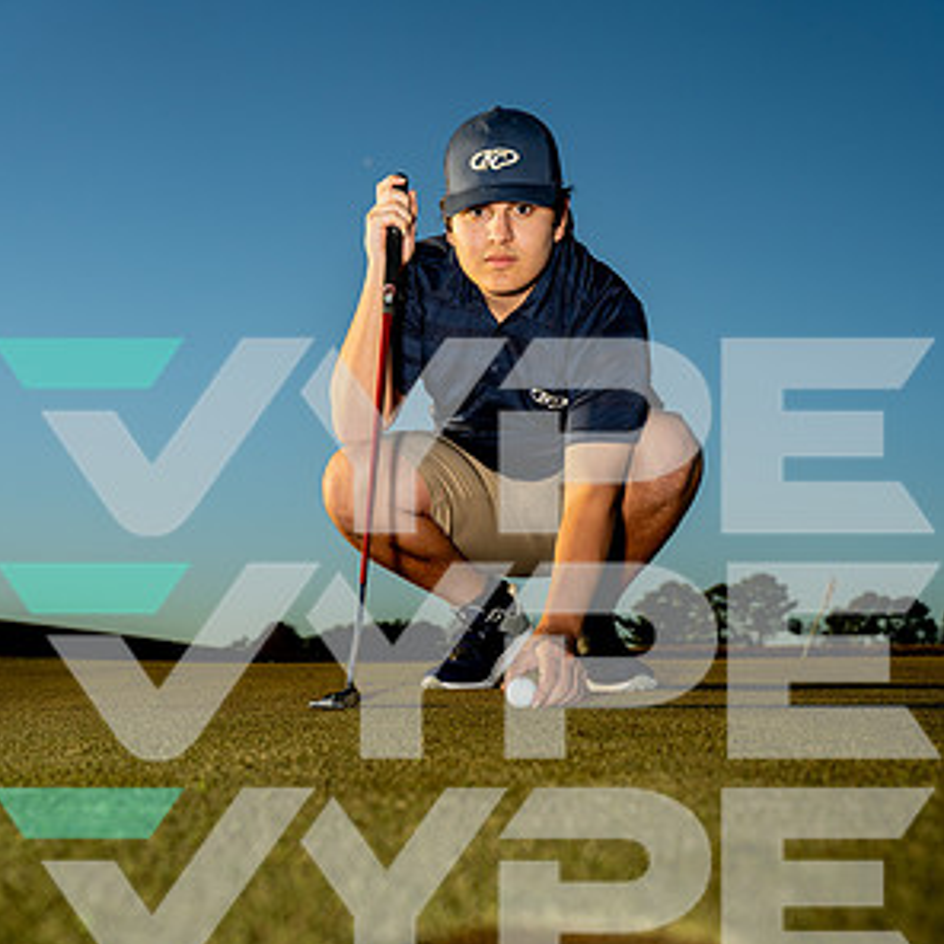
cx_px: 469
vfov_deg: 37.7
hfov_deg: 38.3
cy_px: 663
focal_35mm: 44
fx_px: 1358
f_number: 4
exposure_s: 1/1250
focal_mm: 34
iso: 100
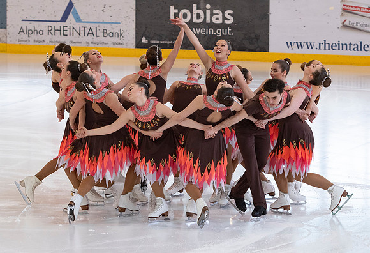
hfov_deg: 8.2
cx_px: 195
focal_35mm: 251
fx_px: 2596
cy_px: 110
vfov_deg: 5.6
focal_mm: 112
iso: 640
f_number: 4
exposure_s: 1/320
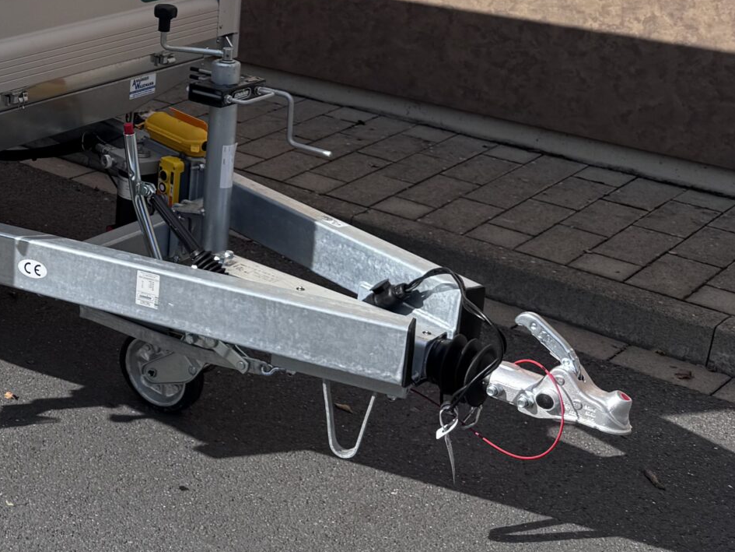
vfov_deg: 21.8
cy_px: 2
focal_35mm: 65
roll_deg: -0.1
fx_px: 1380
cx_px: -194
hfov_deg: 25.9
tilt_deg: -11.2
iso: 80
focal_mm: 6.76
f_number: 1.78
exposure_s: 1/5348
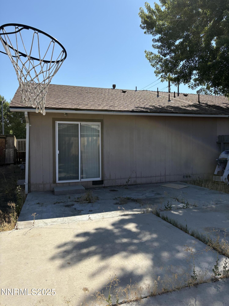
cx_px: 114
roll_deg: +0.4
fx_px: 229
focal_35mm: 26
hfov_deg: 53.1
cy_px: 153
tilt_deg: -1.9
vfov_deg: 67.3
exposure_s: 1/3831
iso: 50
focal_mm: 5.96
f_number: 1.6
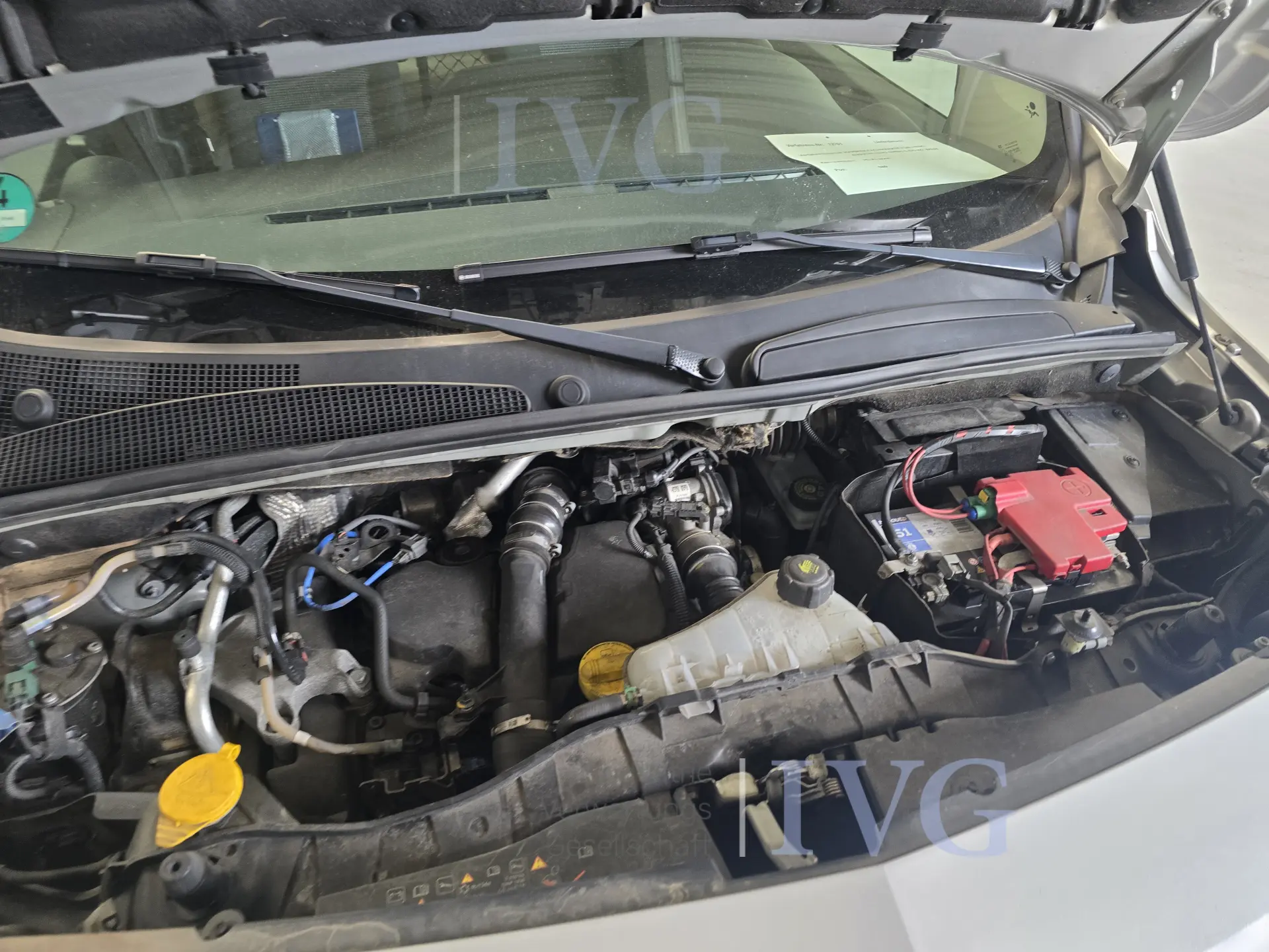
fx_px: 843
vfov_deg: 58.9
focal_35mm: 23
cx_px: 634
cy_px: 476
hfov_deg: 73.9
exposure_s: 1/100
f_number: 1.7
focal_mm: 6.3
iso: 200
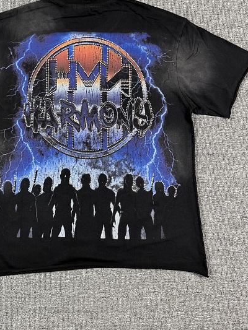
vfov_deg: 50.9
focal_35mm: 36
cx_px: 85
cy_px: 128
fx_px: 344
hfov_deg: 39.3
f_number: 1.78
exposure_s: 1/50
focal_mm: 6.76
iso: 160
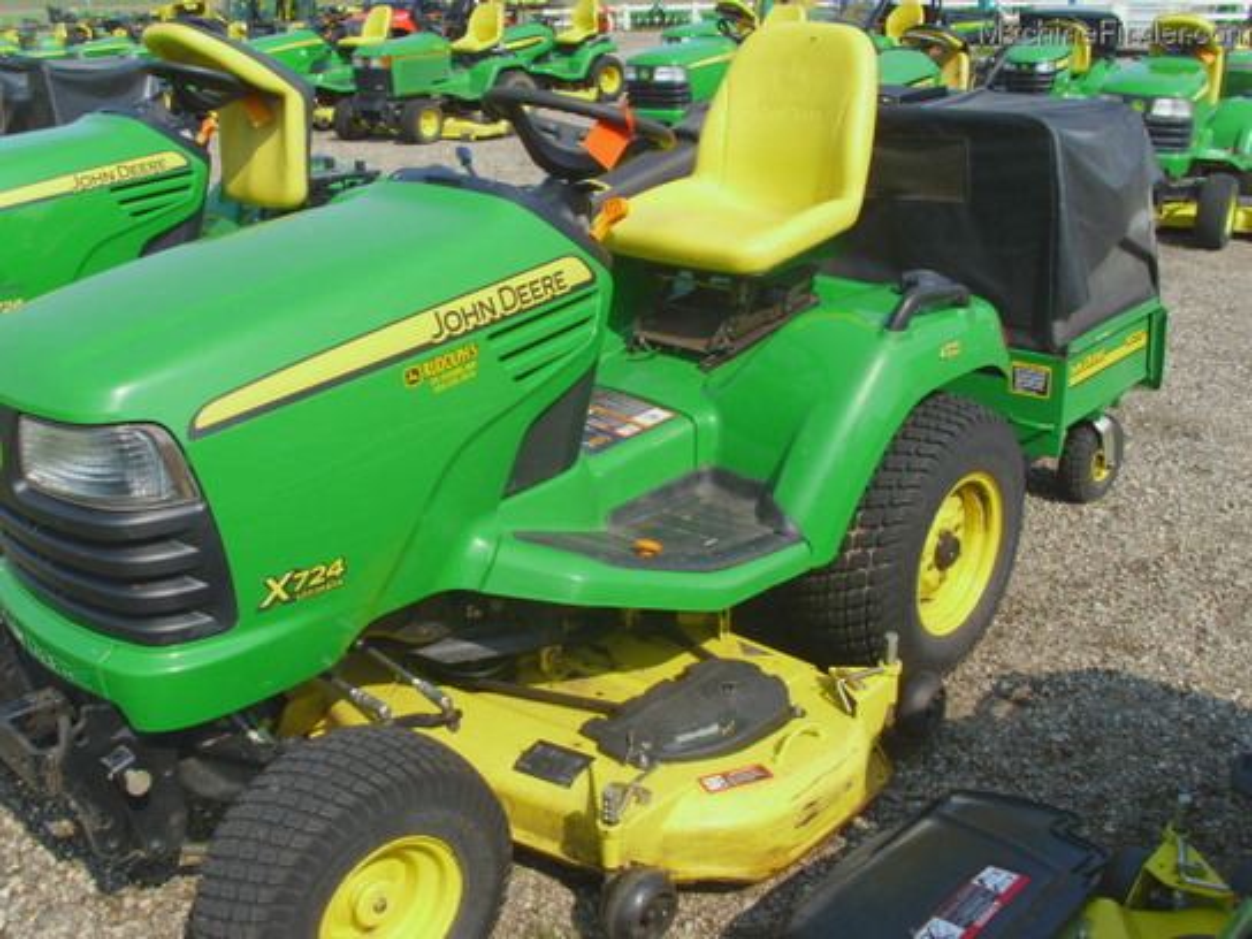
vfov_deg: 37.7
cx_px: 626
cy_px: 470
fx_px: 1374
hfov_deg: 49.0
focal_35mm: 38
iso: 50
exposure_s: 1/394
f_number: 4.3
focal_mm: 6.36
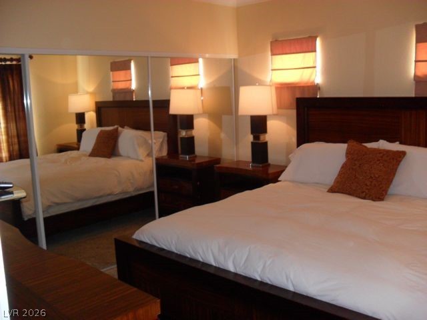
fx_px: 432
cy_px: 160
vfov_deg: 40.7
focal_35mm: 35
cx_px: 214
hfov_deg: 52.6
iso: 200
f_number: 3
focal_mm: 6.3
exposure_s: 1/45
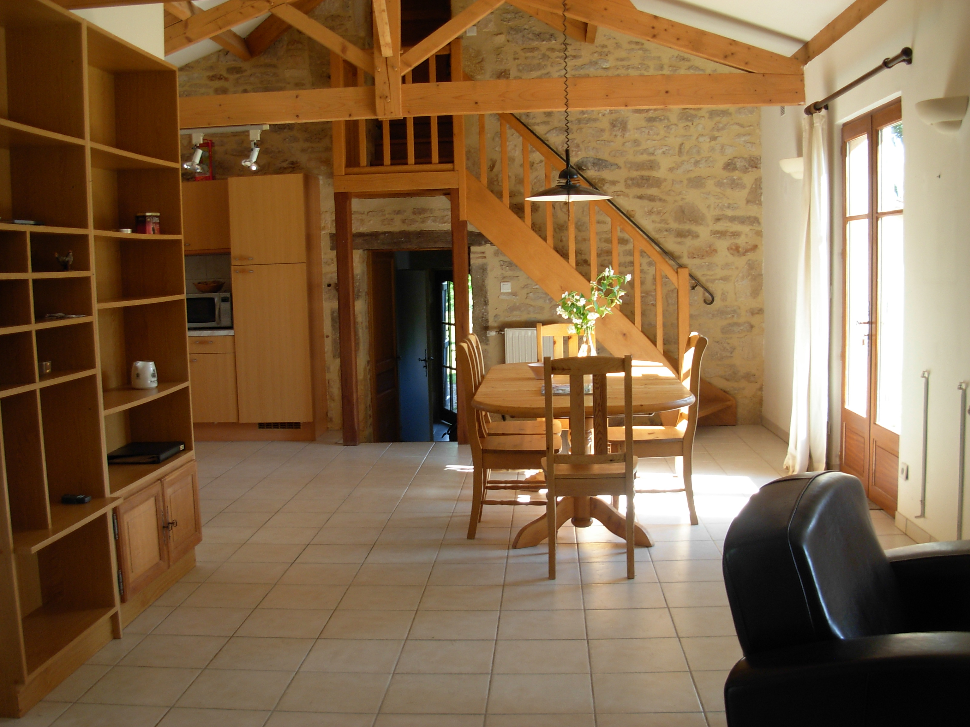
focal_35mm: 38
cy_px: 364
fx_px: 1065
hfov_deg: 49.0
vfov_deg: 37.7
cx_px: 485
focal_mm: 6.3
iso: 79
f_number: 2.9
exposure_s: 1/39.1
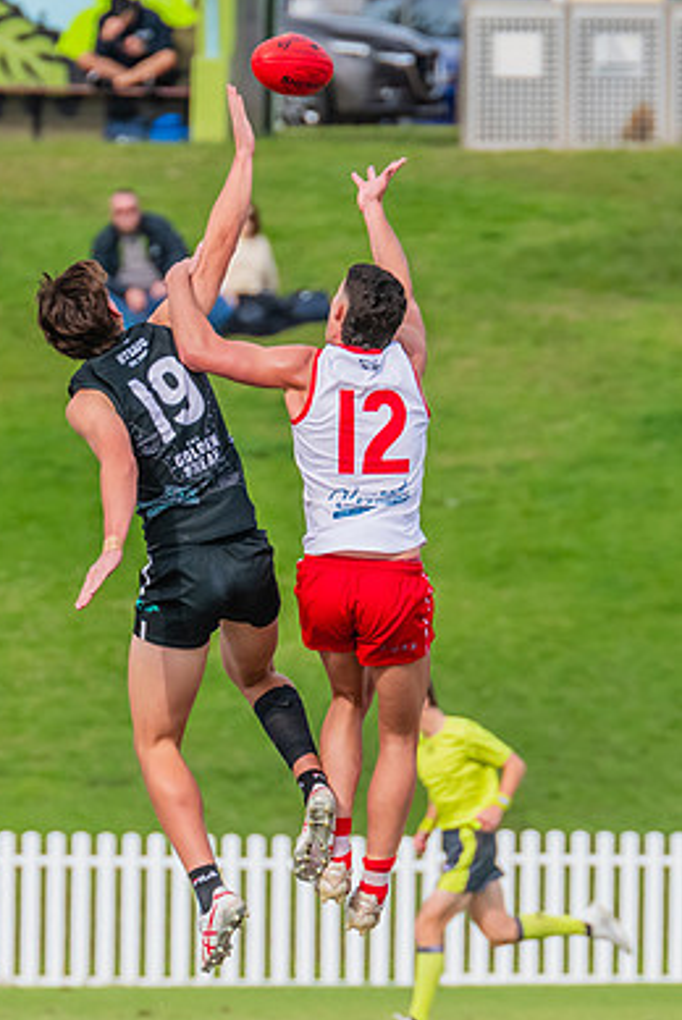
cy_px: 608
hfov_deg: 1.4
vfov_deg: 2.1
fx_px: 28307
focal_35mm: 998
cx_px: 156
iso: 800
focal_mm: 420
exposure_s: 1/1600
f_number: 7.1
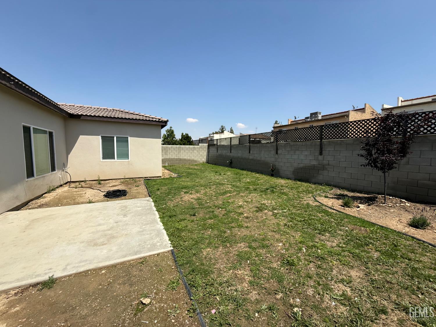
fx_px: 176
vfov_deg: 85.7
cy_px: 164
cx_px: 218
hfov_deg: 102.1
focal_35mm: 14
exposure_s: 1/2841
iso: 50
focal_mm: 2.22
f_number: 2.2
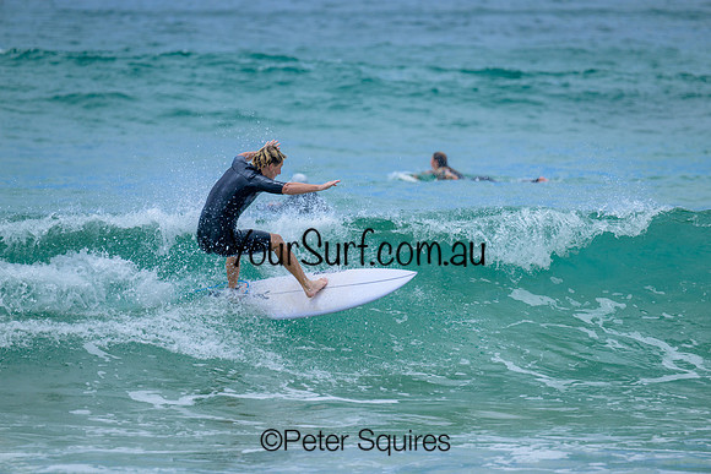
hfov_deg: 4.7
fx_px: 8692
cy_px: 237
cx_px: 356
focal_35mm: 440
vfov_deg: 3.1
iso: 320
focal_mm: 440
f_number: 7.6
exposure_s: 1/2000
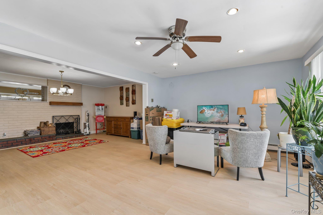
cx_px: 162
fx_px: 144
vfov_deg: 73.7
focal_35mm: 16
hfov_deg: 96.7
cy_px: 108
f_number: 9
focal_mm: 16
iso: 250
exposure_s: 1/10
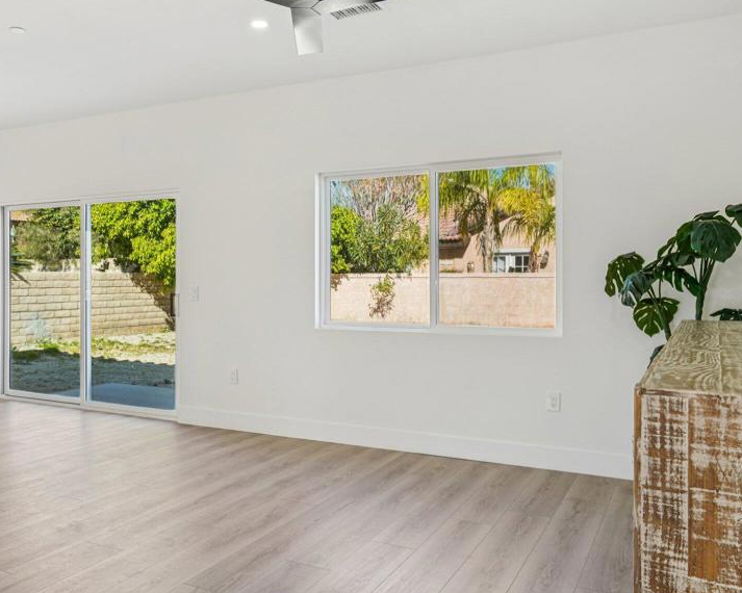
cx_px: 322
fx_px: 681
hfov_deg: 57.0
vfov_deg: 47.1
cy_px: 291
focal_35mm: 31
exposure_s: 1/30
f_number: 8
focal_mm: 23
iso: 125
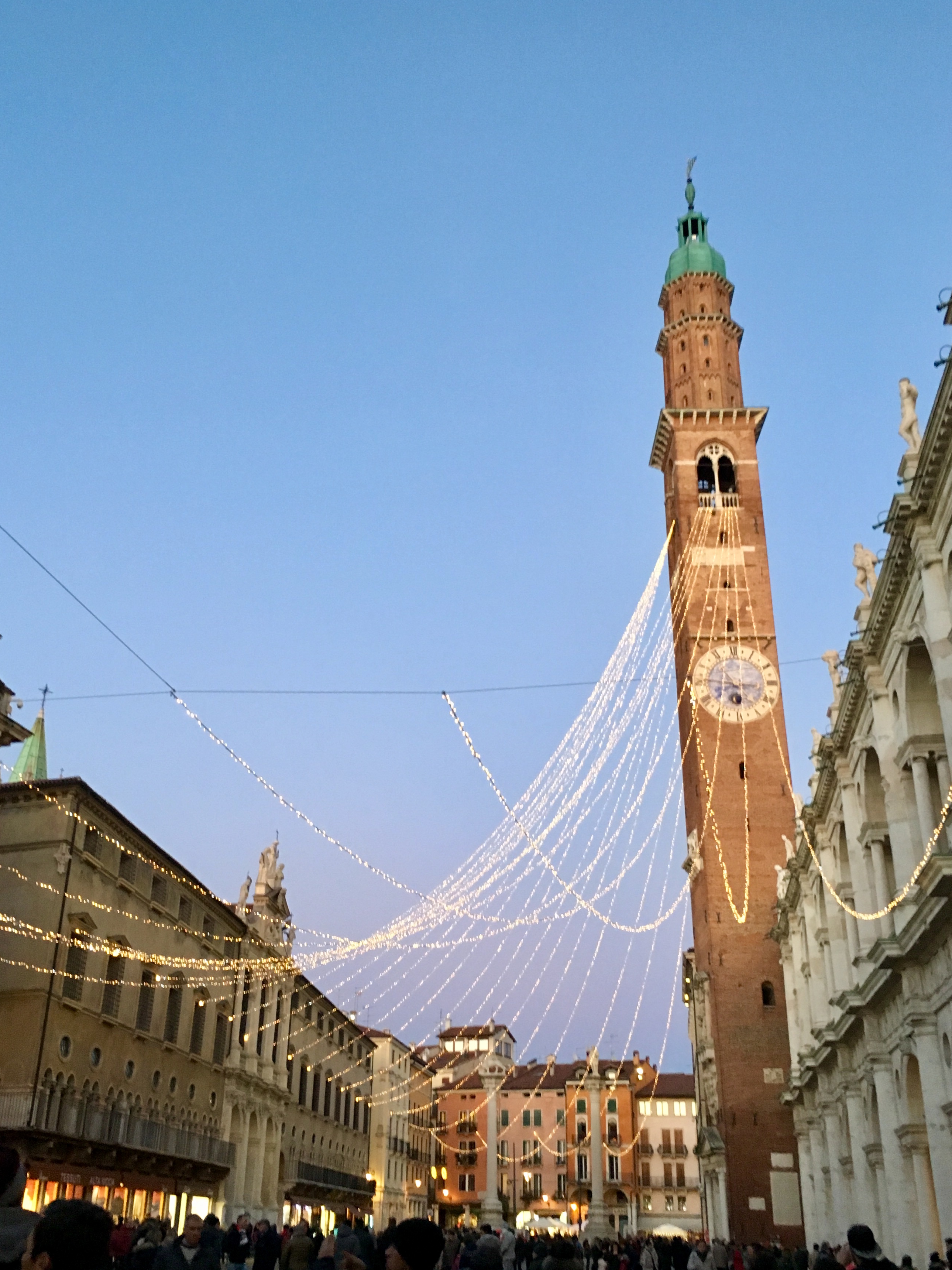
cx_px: 448
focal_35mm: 34
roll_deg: -0.1
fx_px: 1247
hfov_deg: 41.8
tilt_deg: +23.9
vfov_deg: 53.9
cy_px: 683
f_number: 2.2
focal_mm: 4.15
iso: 160
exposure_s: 1/33
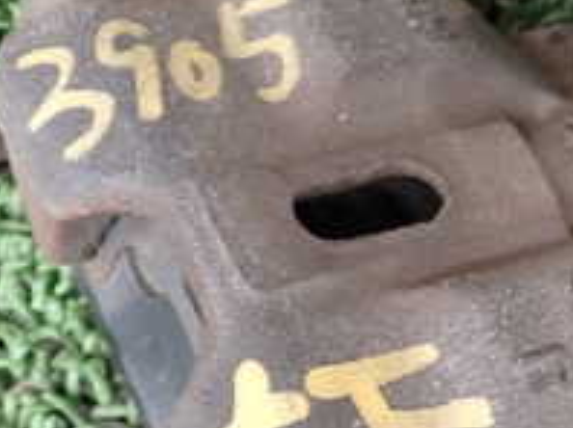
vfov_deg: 16.2
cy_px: 292
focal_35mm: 91
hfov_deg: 21.5
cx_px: 391
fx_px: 1505
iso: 200
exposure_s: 1/100
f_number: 2.3
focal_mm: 5.4
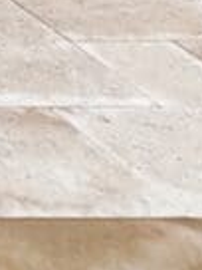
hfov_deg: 5.3
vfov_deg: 8.9
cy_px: -679
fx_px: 1183
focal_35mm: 152
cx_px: -990
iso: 64
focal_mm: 14
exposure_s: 1/40
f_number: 8
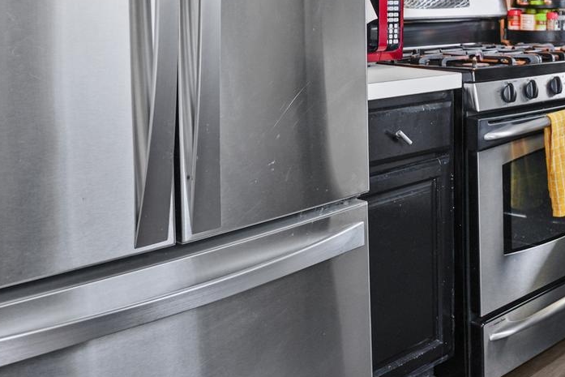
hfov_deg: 36.1
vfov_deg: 27.0
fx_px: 738
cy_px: -1
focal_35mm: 47
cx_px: 611
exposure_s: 1/30
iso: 100
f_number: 2.8
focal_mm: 16
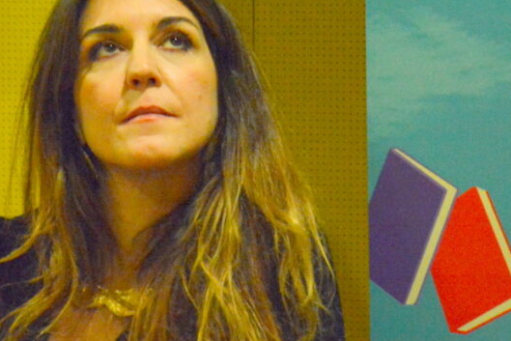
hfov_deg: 6.8
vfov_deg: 4.5
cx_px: 210
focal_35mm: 305
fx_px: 4330
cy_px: 172
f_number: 5.6
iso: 6400
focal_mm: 105
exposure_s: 1/125
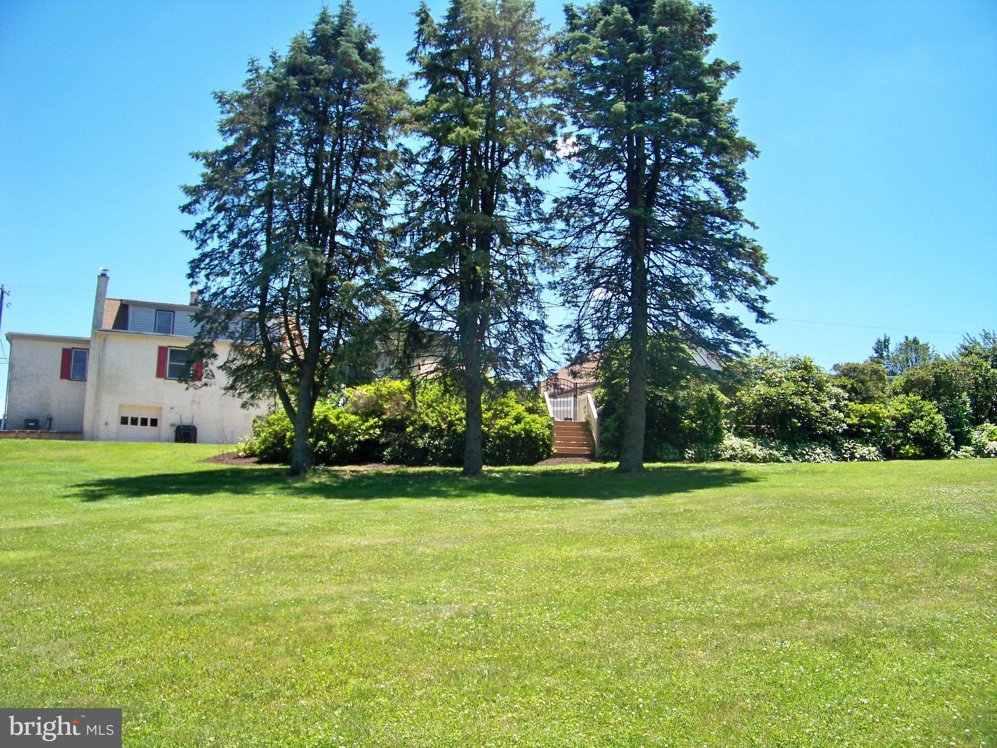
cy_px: 374
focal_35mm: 33
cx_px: 498
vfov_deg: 42.9
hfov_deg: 55.4
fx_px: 950
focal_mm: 5.85
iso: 64
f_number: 2.8
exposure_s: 1/500
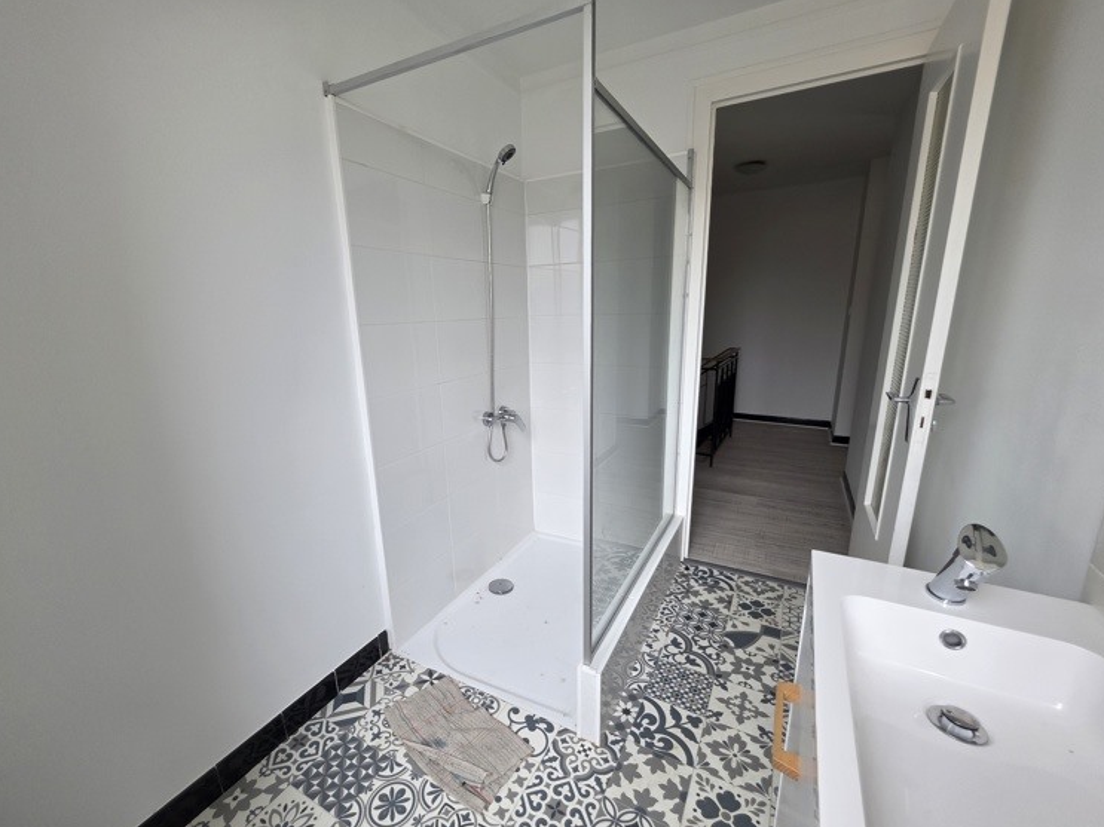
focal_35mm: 14
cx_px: 517
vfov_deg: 85.6
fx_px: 446
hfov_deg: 101.9
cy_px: 428
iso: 80
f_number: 1.9
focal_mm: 2.2
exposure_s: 1/100
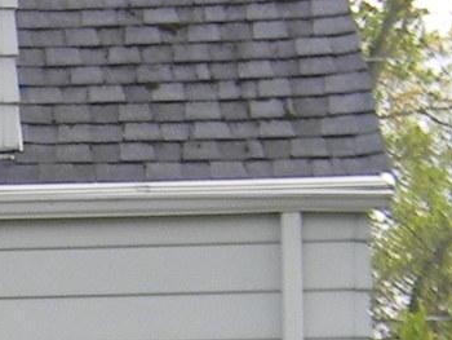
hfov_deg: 5.4
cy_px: 667
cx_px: -854
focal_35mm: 348
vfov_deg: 4.2
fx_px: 4547
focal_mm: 8.6
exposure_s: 1/221
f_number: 3.9
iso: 80
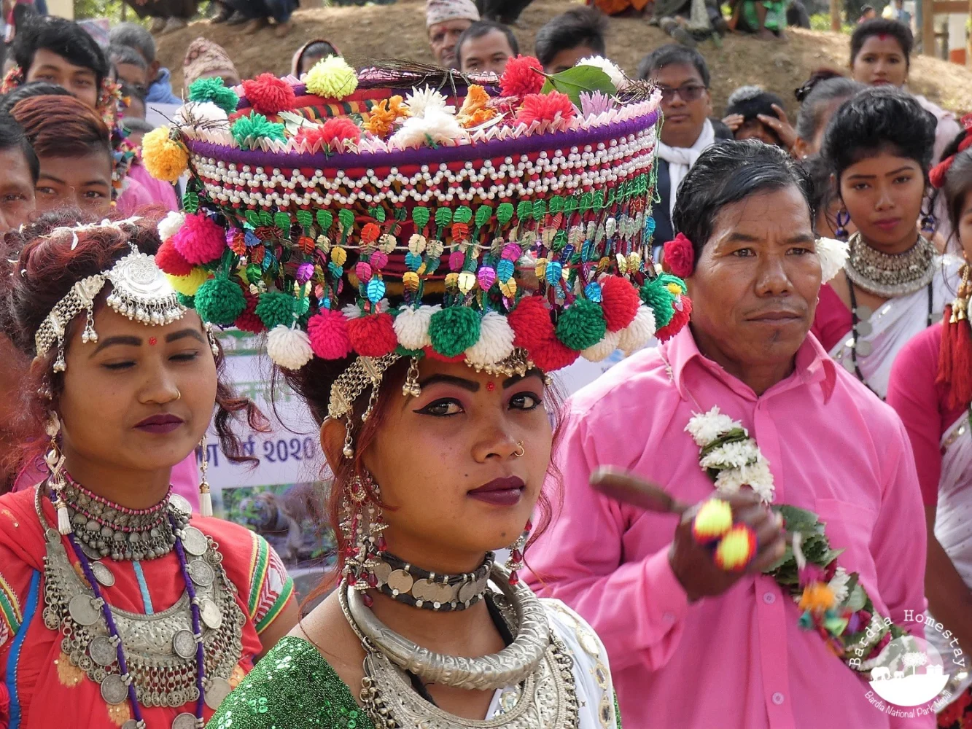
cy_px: 364
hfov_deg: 17.1
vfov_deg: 12.9
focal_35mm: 115
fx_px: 3229
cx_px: 486
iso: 100
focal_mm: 20.5
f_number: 5
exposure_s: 1/80
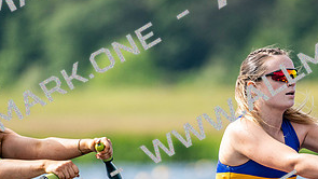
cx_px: 274
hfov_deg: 2.6
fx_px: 6949
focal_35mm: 824
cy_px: 167
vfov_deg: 1.5
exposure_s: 1/2500
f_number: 4.5
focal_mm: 400
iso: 360
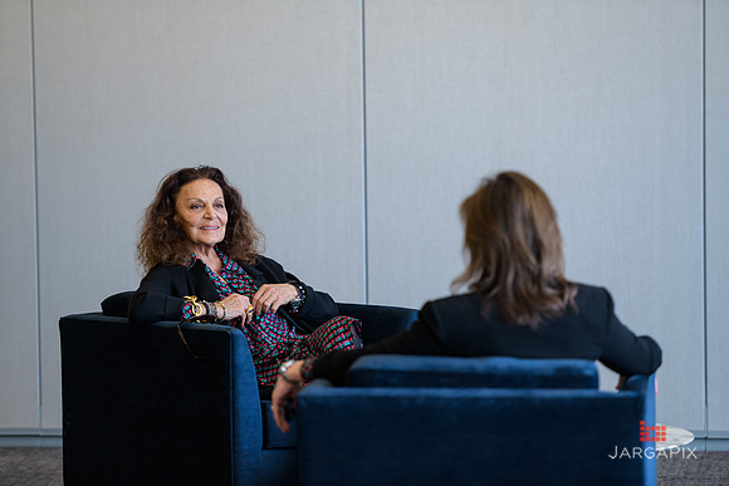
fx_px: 3342
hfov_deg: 12.4
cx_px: 364
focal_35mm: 165
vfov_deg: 8.3
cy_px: 243
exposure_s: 1/200
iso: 800
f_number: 3.2
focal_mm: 165
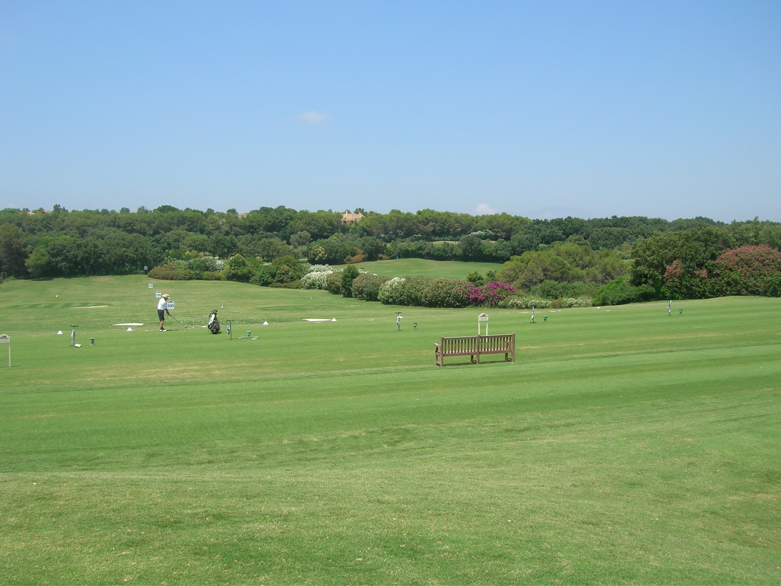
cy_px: 293
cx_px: 390
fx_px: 767
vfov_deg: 41.8
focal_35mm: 34
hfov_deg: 54.0
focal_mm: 5.7
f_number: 4.9
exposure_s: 1/341
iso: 50
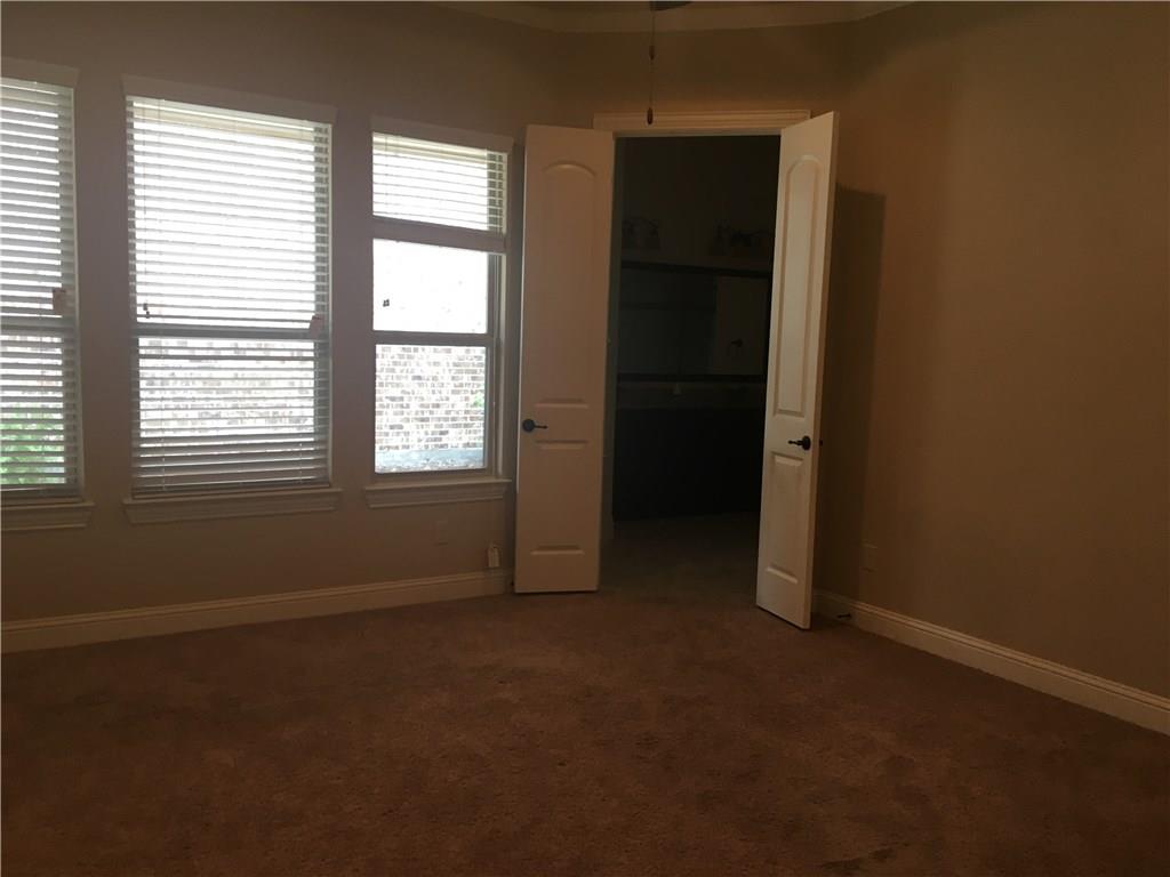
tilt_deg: -4.2
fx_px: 980
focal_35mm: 29
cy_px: 438
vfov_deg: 48.2
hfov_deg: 61.7
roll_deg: -1.0
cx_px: 585
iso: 50
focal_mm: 4.15
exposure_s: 1/30
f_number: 2.2
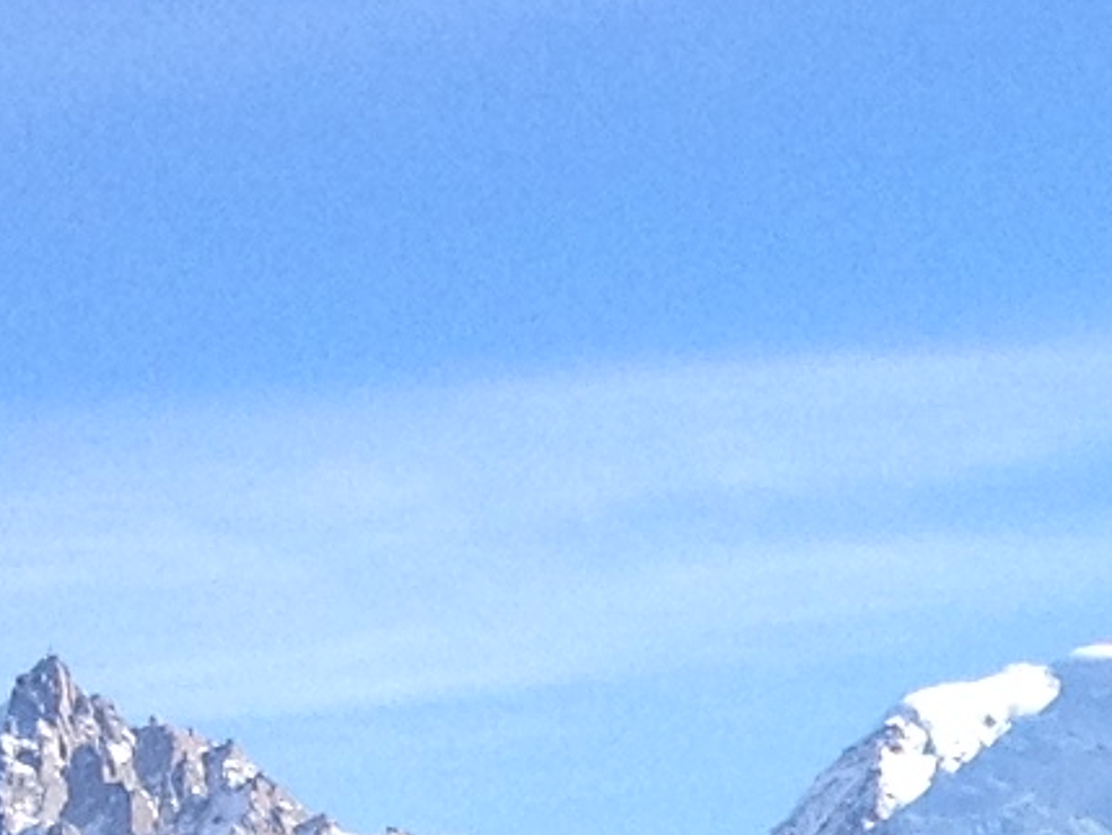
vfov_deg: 5.5
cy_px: 1688
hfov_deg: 7.2
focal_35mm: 266
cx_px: 2120
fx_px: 8547
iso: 64
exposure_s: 1/986
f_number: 2.4
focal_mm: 4.28
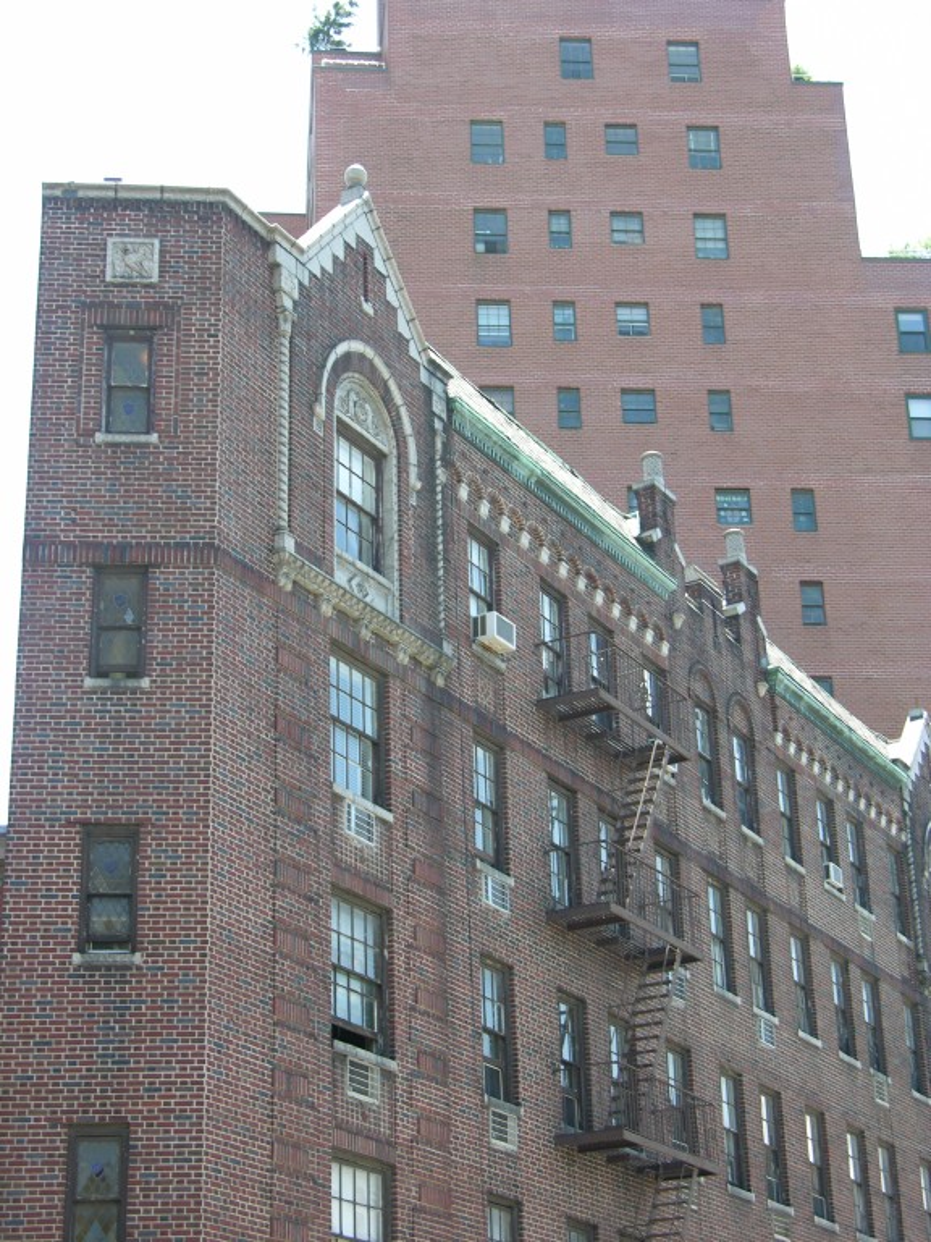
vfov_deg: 29.4
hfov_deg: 22.3
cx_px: 466
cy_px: 621
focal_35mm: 66
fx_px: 2367
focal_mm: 16.8
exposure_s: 1/86
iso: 50
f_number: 3.6
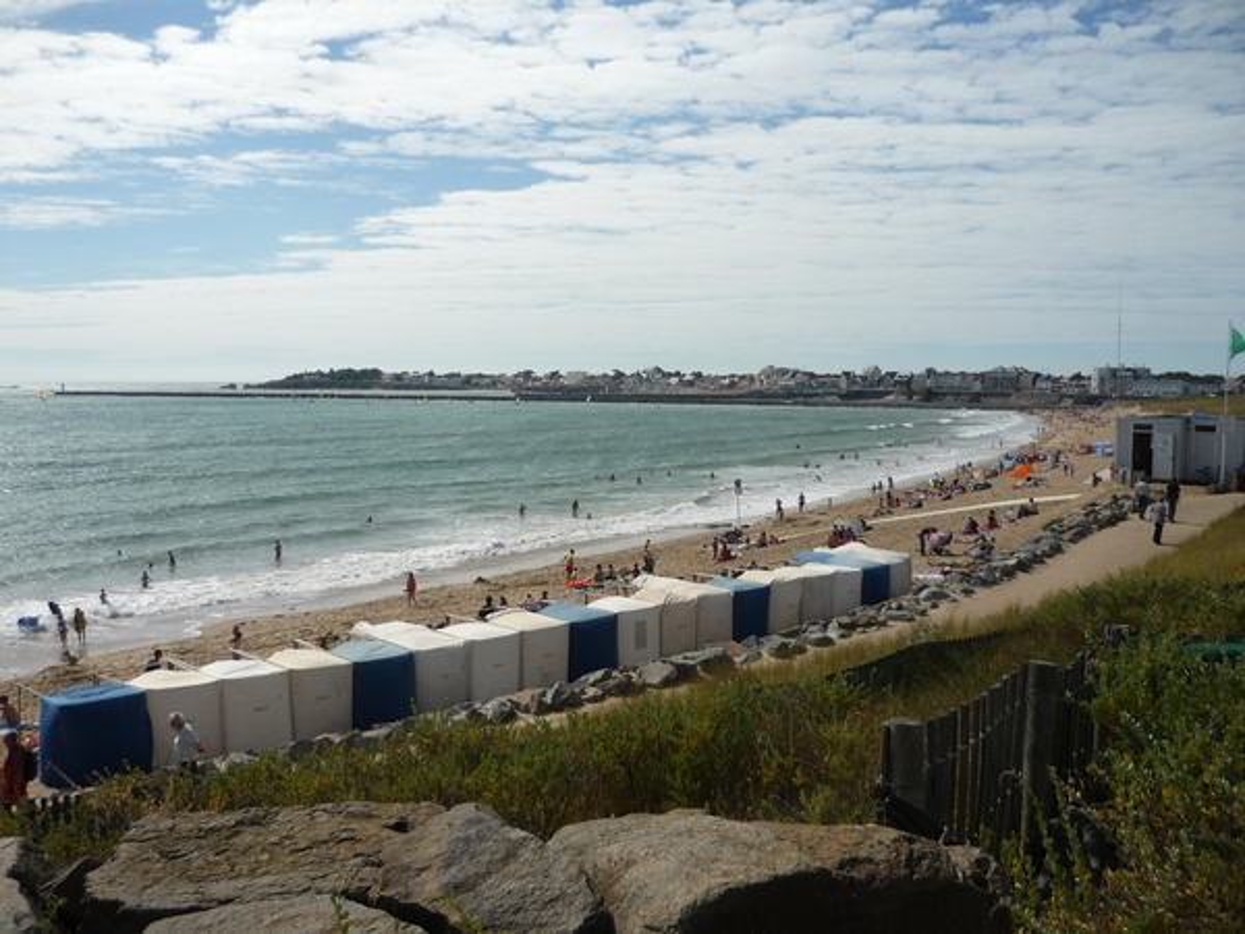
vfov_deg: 42.9
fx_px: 1187
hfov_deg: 55.4
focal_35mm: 33
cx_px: 622
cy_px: 467
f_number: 8
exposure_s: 1/400
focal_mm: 5.5
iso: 100
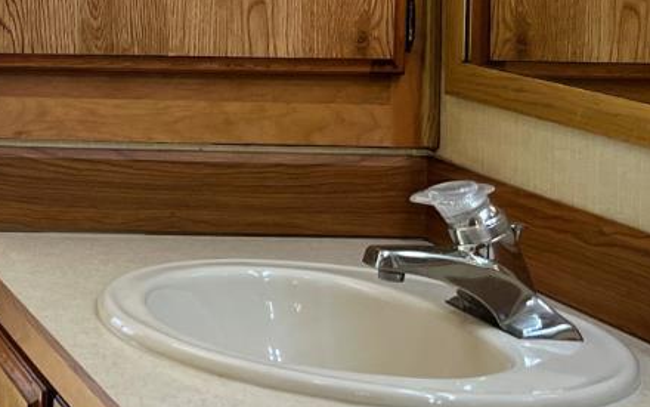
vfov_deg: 13.5
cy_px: -73
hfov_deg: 18.3
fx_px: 1665
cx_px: -449
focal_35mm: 94
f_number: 1.5
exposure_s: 1/173
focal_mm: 5.7
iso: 40
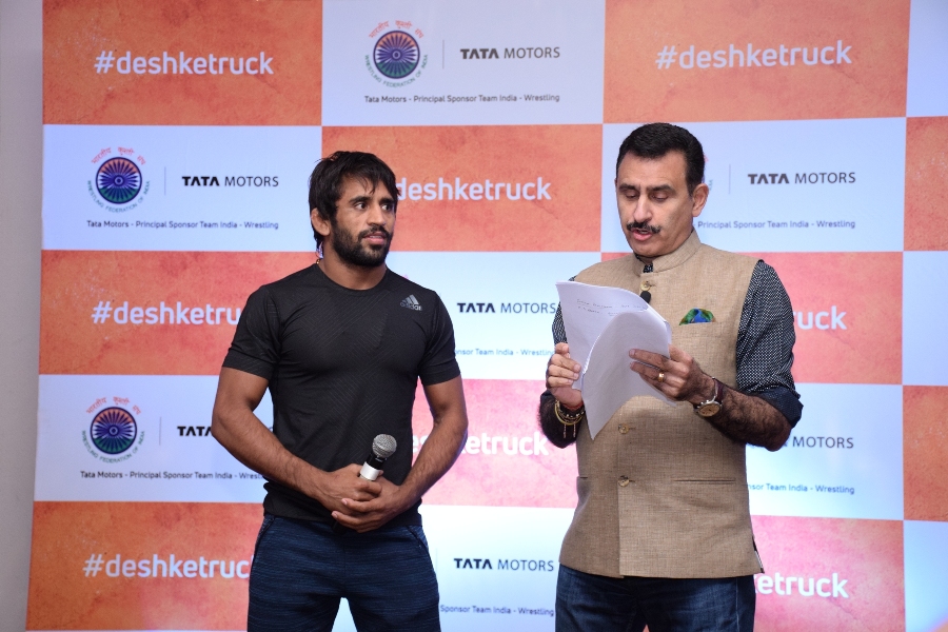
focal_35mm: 72
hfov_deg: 28.1
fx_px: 1896
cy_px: 316
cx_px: 474
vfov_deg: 18.9
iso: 1600
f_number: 5.6
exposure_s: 1/200
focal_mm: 48
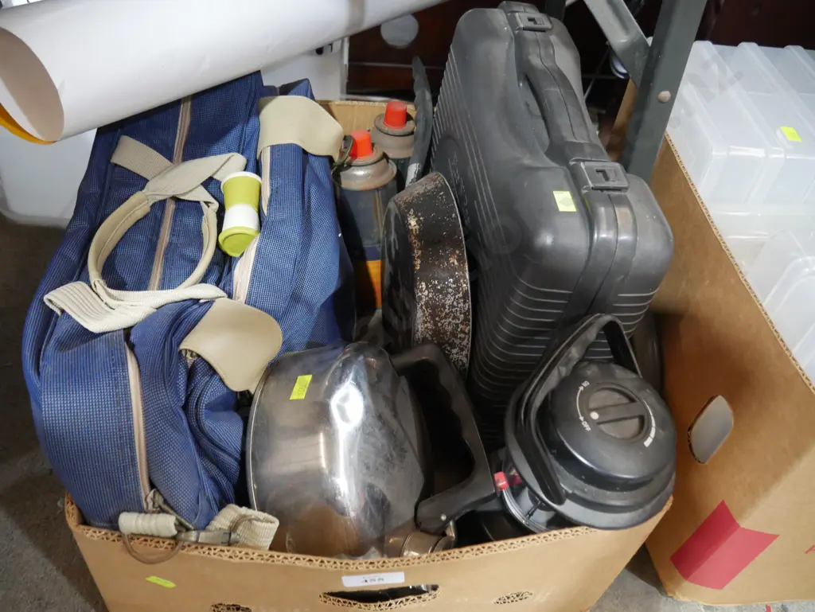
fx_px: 660
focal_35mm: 28
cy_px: 306
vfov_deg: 49.8
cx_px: 408
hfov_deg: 63.4
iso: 2000
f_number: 3.5
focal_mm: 14
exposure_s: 1/60
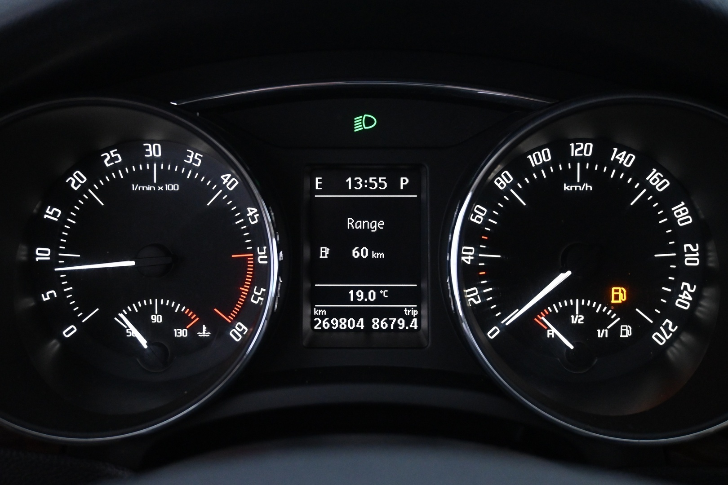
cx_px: 364
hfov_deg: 51.3
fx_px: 758
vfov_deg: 35.5
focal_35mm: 38
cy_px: 242
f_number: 4.2
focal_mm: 25
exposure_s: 1/40
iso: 4000
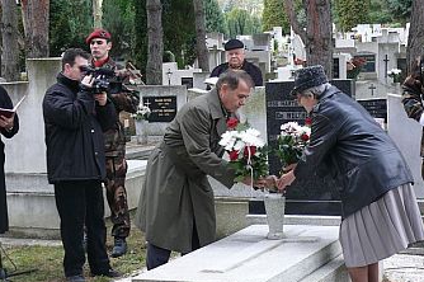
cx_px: 279
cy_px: 146
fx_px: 941
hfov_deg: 25.3
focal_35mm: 80
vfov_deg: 17.0
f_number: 3.2
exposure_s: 1/30
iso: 100
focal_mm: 10
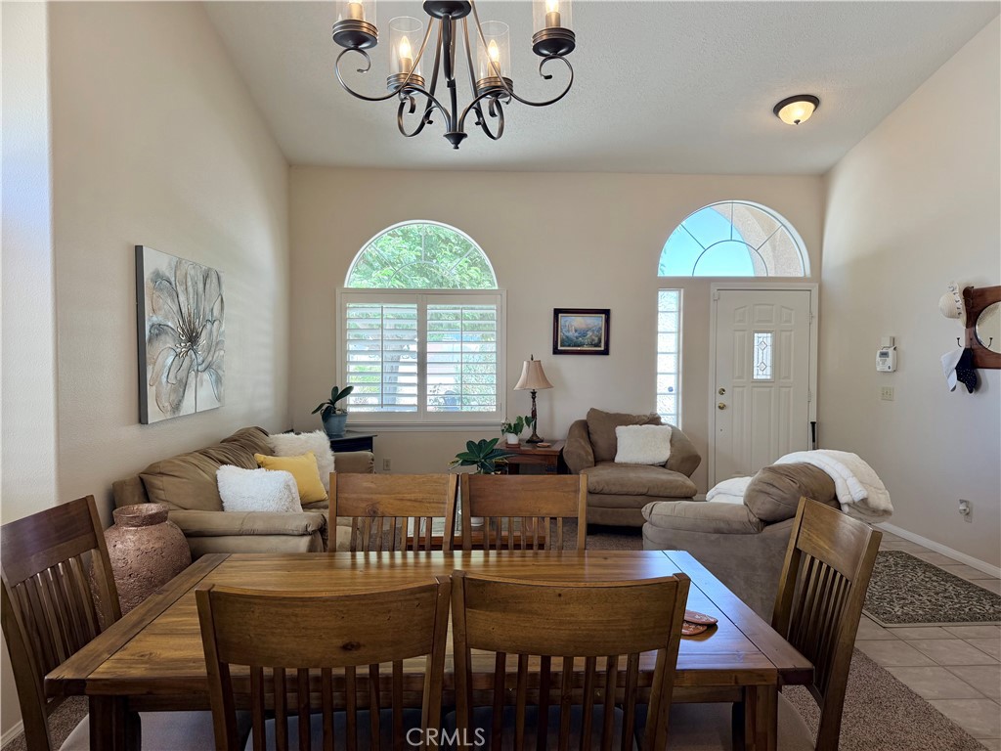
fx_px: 694
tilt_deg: -1.3
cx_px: 500
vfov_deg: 56.8
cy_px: 376
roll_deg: -0.1
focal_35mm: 24
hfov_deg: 71.6
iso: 80
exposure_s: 1/172
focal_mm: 6.76
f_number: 1.78
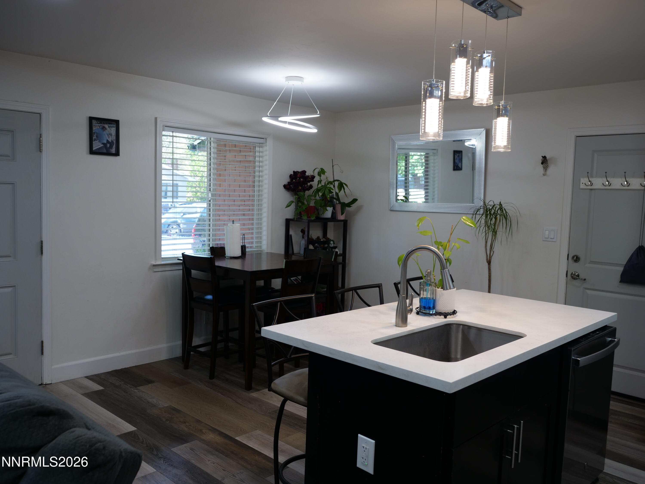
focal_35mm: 30
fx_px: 559
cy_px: 242
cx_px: 322
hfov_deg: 60.0
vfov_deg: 46.8
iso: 250
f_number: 3
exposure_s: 1/60
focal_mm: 15
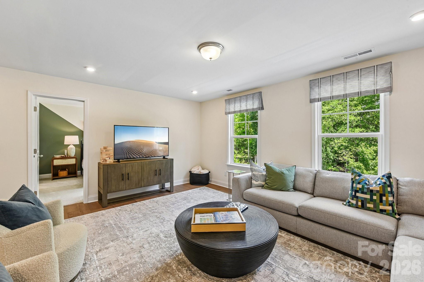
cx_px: 212
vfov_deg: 81.2
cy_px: 141
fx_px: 165
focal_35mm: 14
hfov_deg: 104.3
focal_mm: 14
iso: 200
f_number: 11
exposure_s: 1/10
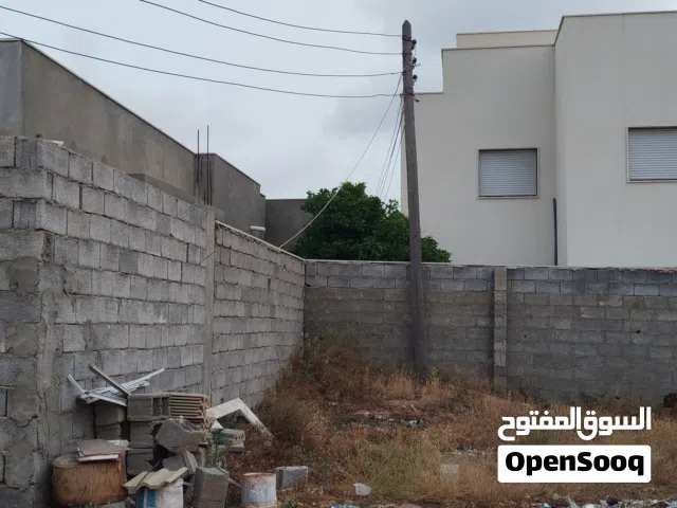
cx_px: 338
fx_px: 939
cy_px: 254
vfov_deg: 30.3
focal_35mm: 48
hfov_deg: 39.7
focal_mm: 5.31
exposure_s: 1/50
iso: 64
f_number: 1.7
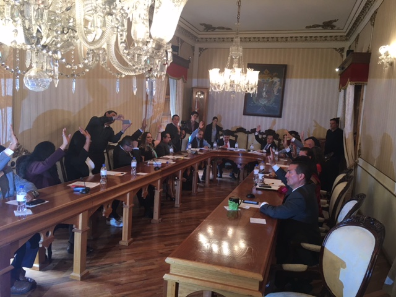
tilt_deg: -6.6
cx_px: 198
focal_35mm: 29
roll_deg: -4.3
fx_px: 332
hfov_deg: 61.7
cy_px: 148
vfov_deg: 48.2
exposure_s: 1/30
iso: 80
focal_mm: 4.15
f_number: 2.2
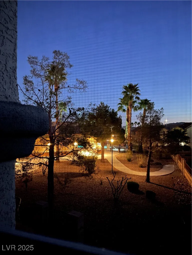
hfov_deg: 53.1
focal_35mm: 26
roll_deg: +0.1
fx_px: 192
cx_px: 96
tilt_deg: +0.7
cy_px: 128
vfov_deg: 67.3
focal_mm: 4.2
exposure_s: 1/2
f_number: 1.6
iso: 800
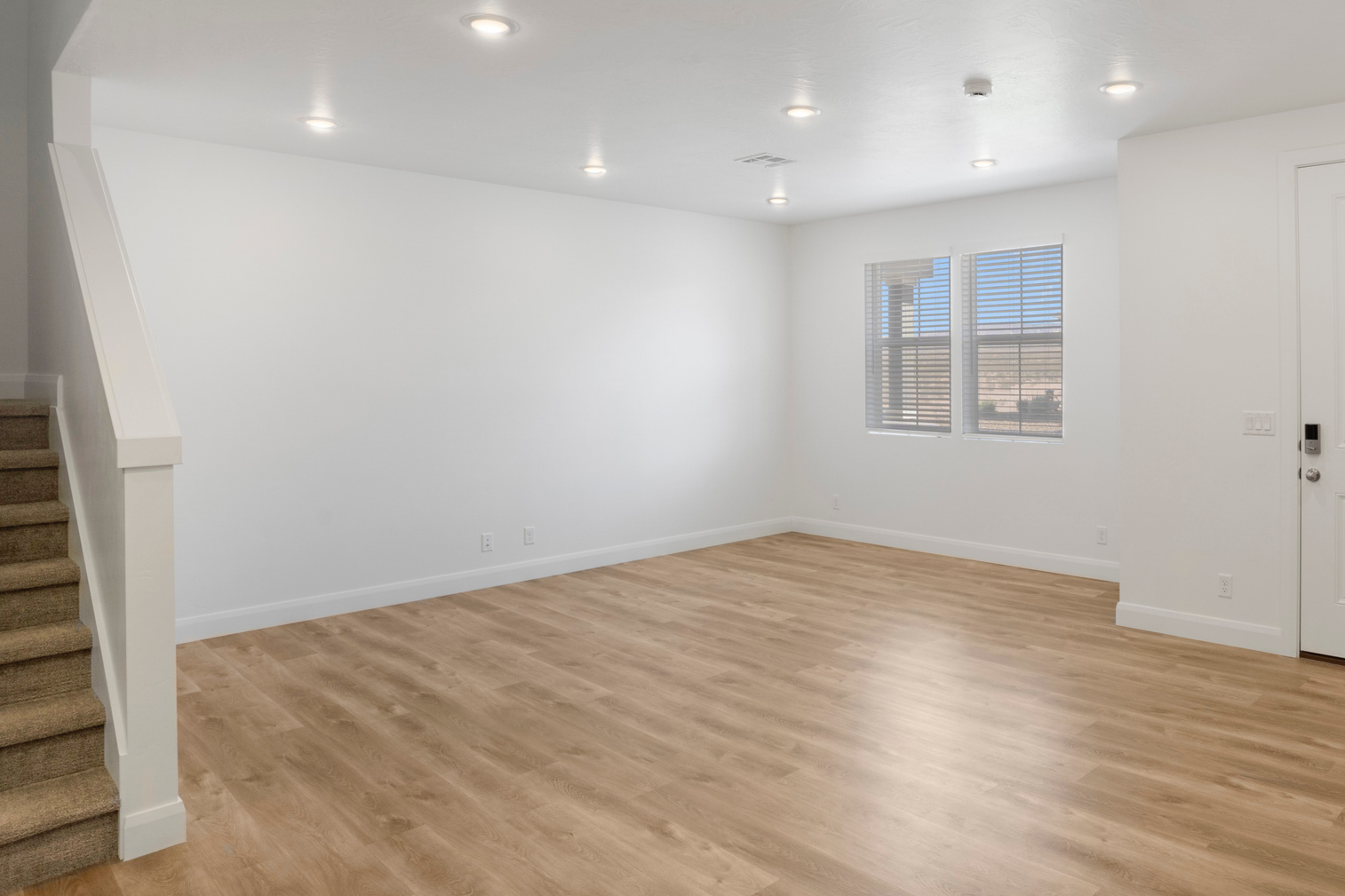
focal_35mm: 23
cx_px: 906
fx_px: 859
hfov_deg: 73.6
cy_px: 377
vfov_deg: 54.8
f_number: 9
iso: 250
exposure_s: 1/40
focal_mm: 17
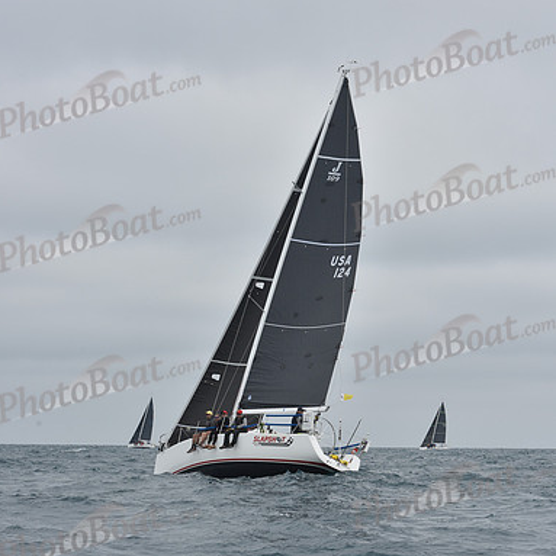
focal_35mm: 90
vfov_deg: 19.3
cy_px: 290
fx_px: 1635
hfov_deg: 19.3
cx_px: 277
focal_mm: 70
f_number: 10
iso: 250
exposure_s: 1/800
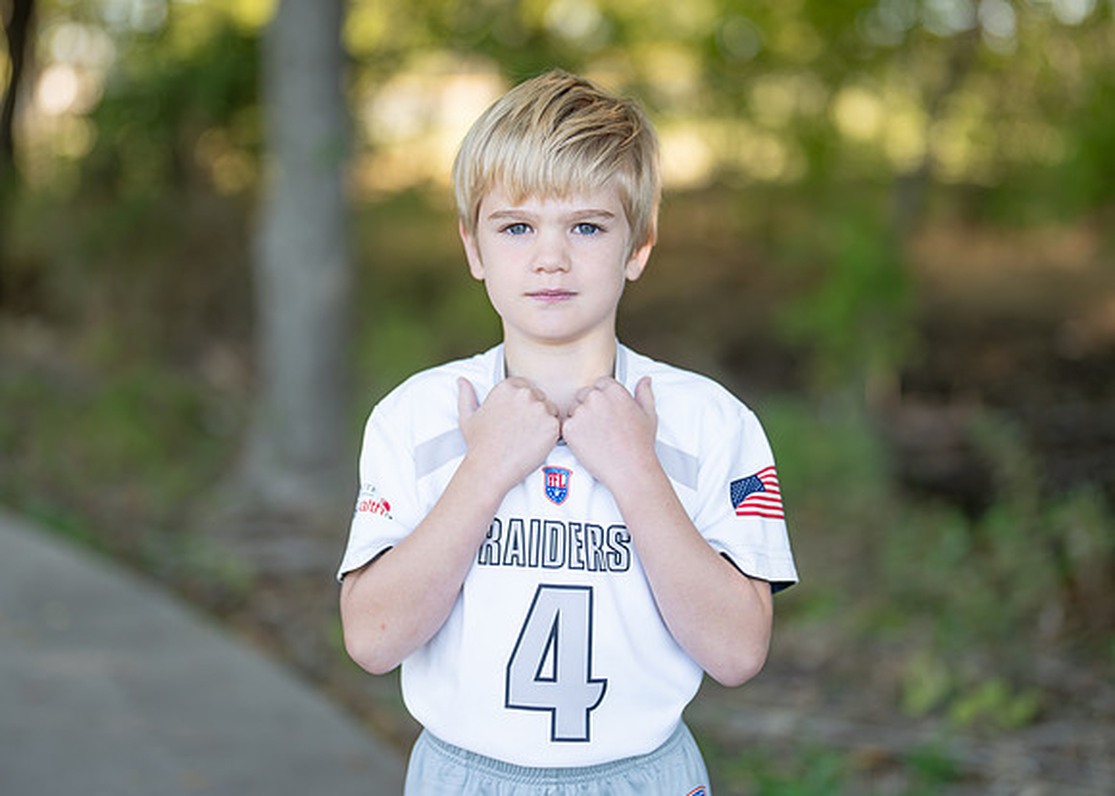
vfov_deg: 20.9
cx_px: 575
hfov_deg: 29.1
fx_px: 2152
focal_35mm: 68
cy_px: 343
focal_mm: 50
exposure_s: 1/1600
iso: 200
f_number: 1.2
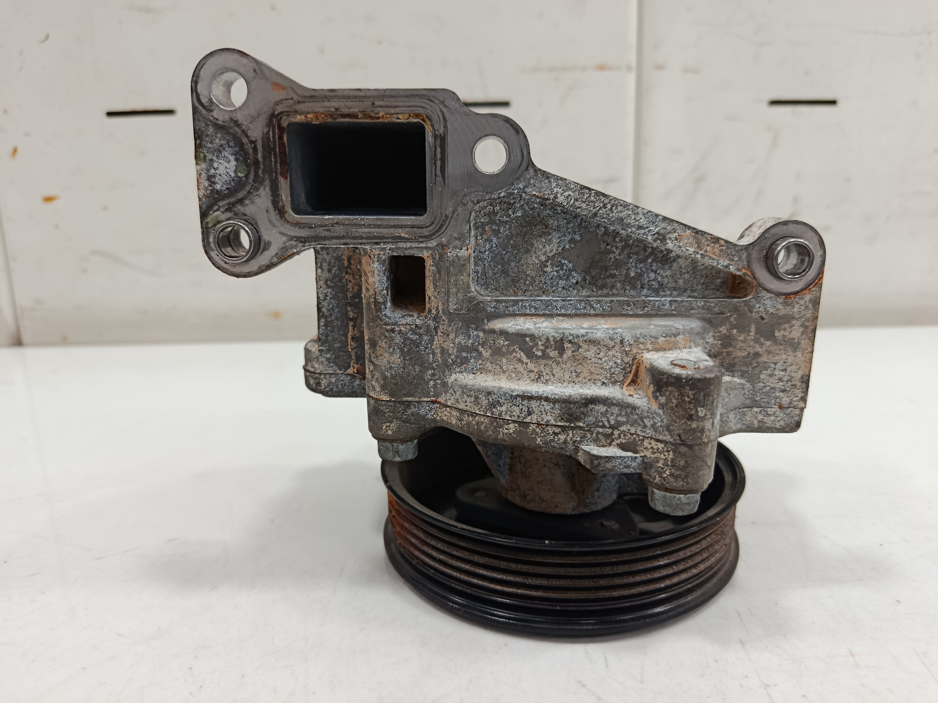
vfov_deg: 56.8
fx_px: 650
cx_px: 469
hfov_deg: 71.6
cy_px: 352
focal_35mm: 24
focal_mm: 5.24
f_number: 1.7
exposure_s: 1/50
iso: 608
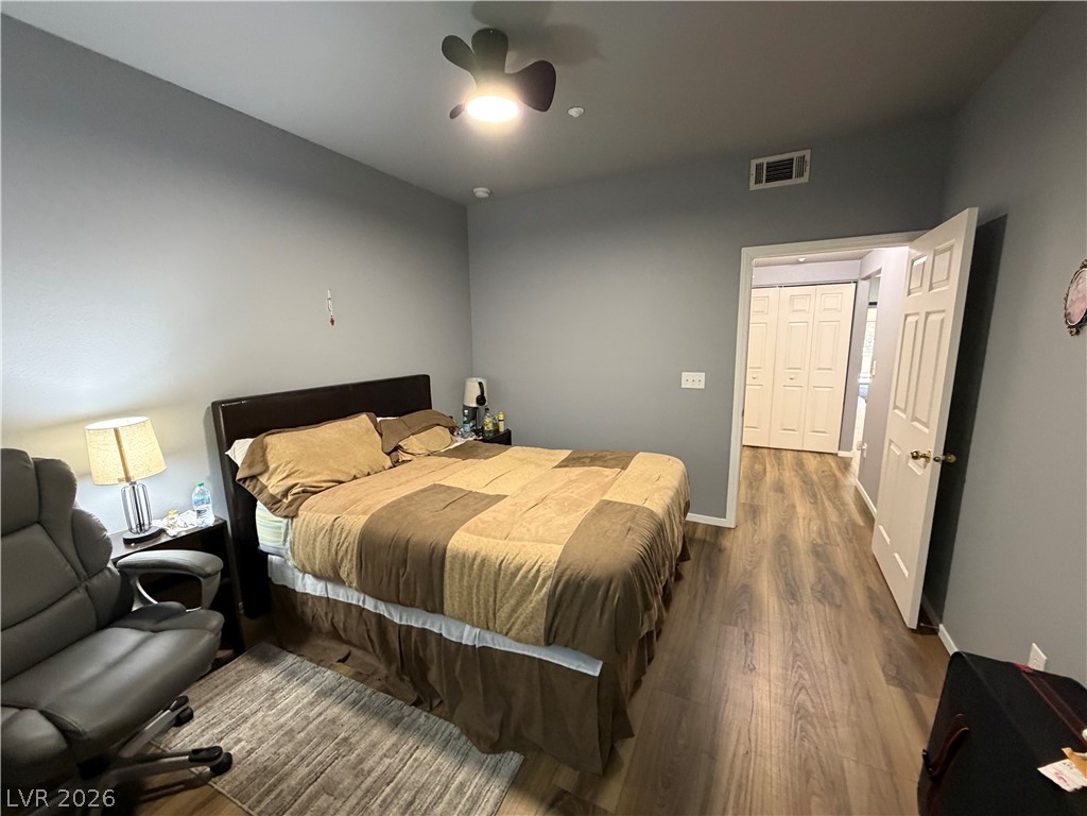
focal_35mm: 14
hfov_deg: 102.1
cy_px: 408
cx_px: 544
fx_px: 440
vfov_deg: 85.7
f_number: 2.2
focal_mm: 2.22
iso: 500
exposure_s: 1/60
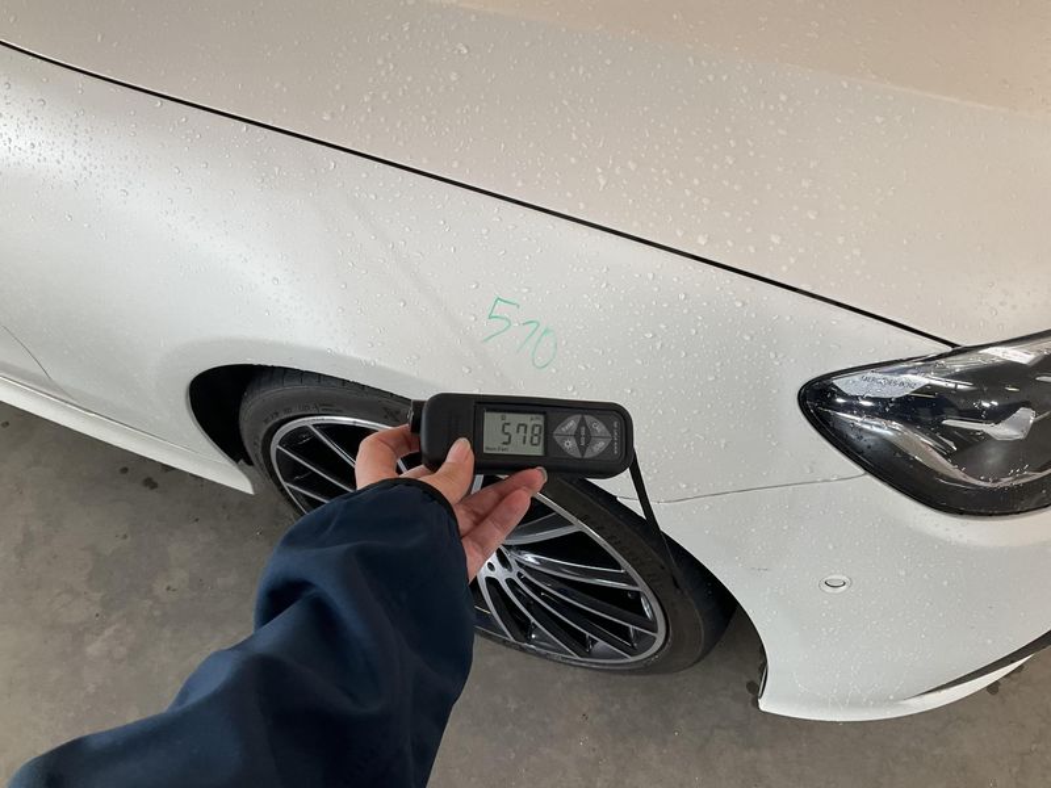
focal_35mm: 29
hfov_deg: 61.7
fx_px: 880
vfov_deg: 48.2
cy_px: 394
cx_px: 526
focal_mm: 3
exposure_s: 1/100
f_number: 1.8
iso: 50
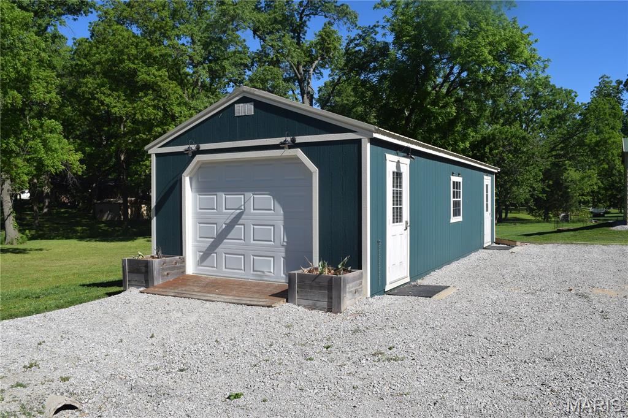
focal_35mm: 27
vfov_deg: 47.9
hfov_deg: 67.4
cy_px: 209
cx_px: 314
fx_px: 471
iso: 200
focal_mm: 18
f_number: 10
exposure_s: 1/400
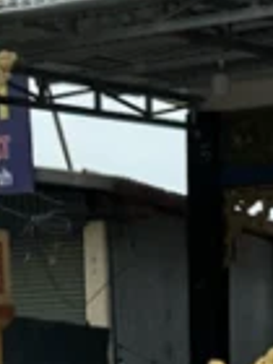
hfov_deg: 8.4
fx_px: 1851
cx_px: 273
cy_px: 913
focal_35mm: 176
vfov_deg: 9.7
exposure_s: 1/3802
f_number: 1.78
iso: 80
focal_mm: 6.76
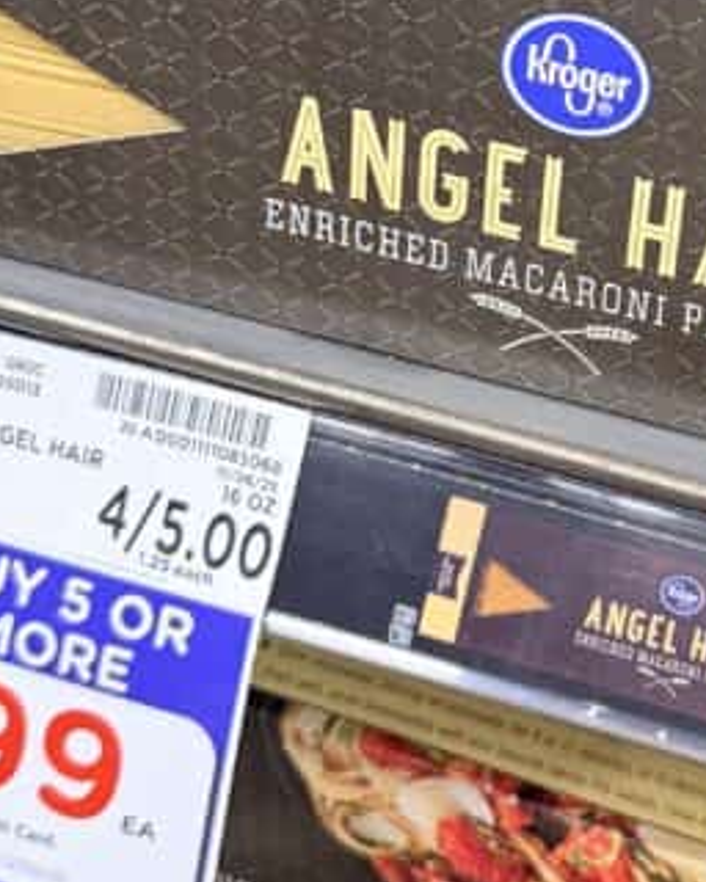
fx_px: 1959
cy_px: 198
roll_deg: -6.4
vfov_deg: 25.0
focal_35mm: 75
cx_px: 698
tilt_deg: -32.5
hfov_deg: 19.8
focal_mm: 6.76
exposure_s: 1/60
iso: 400
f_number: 1.78
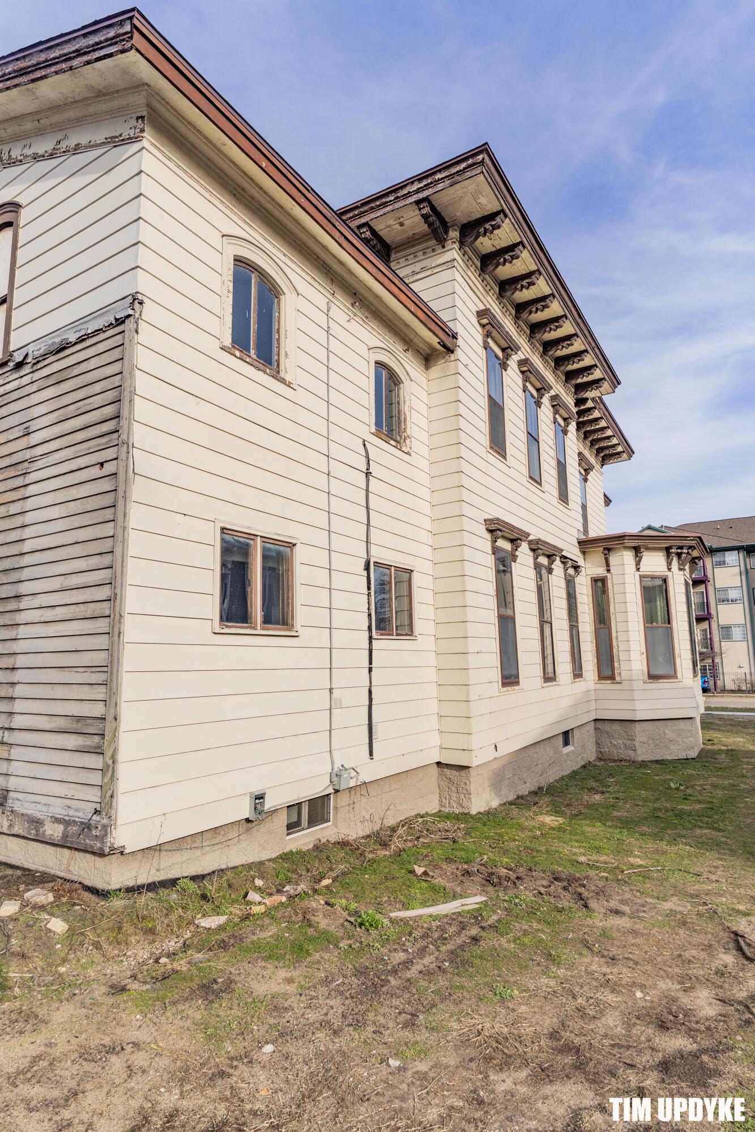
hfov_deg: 61.9
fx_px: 629
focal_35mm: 20
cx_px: 378
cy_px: 566
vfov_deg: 84.0
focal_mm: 20
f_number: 6.3
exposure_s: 1/1250
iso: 400
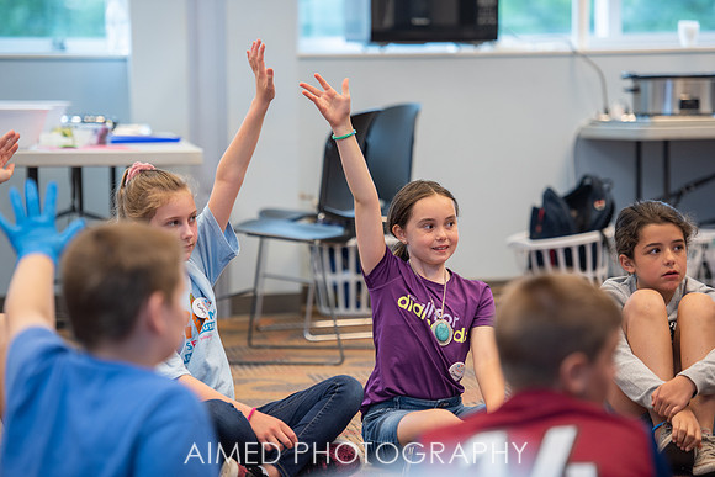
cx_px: 358
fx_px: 3079
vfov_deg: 8.9
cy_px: 238
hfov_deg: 13.2
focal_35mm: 155
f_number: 3.2
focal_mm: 155
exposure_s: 1/160
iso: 320
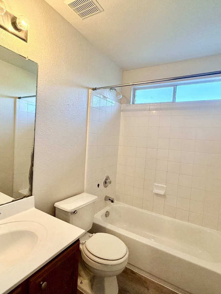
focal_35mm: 19
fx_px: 162
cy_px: 146
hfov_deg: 68.7
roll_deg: -3.2
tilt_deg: -2.5
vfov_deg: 84.7
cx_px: 106
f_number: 2.2
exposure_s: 1/60
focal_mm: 2.22
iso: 320
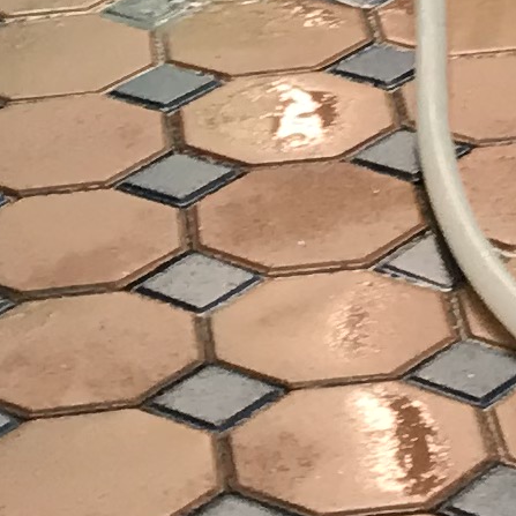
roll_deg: -0.3
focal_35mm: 223
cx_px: 702
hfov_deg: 7.7
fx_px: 3761
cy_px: -869
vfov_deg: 7.2
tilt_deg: -10.0
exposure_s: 1/100
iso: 32
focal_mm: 3.99
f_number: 1.8
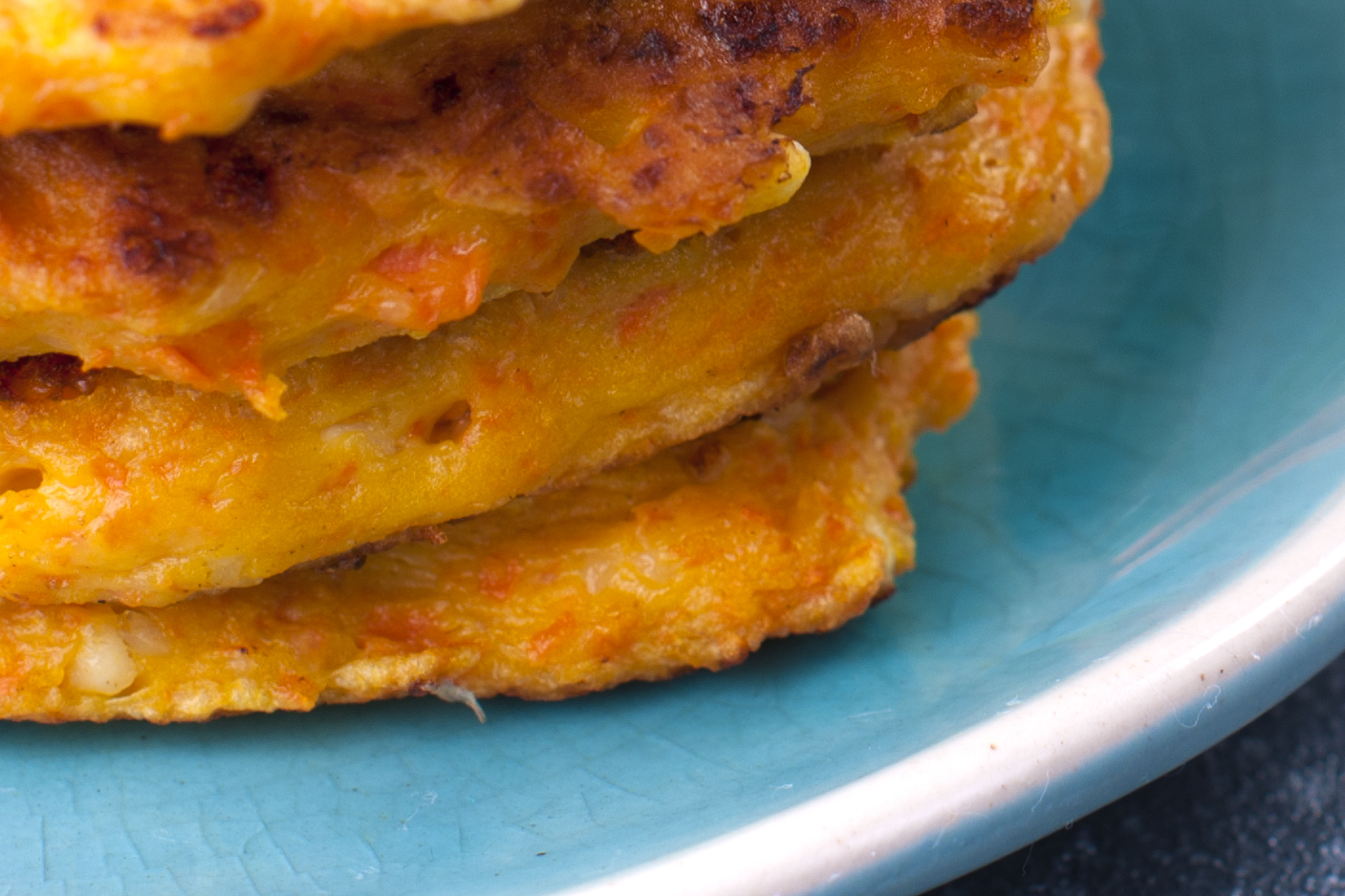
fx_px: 8032
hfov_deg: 9.5
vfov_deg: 6.3
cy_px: -416
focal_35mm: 215
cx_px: 1205
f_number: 5.6
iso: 50
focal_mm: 50
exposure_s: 1/125
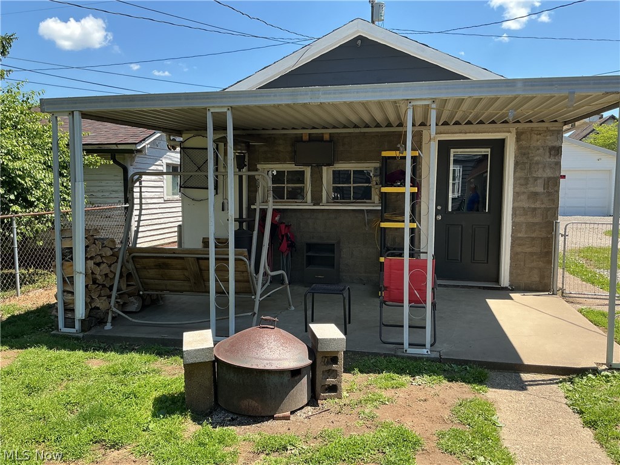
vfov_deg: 48.2
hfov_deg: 61.7
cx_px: 310
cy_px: 232
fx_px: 519
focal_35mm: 29
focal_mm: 3
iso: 25
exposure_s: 1/829
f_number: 1.8
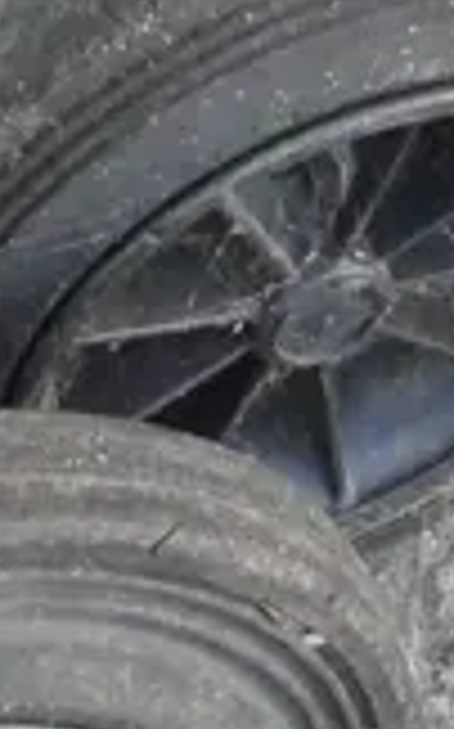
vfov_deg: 6.2
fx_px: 6664
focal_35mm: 336
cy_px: 144
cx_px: -1438
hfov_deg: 3.7
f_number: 10
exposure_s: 1/60
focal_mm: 25
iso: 1250
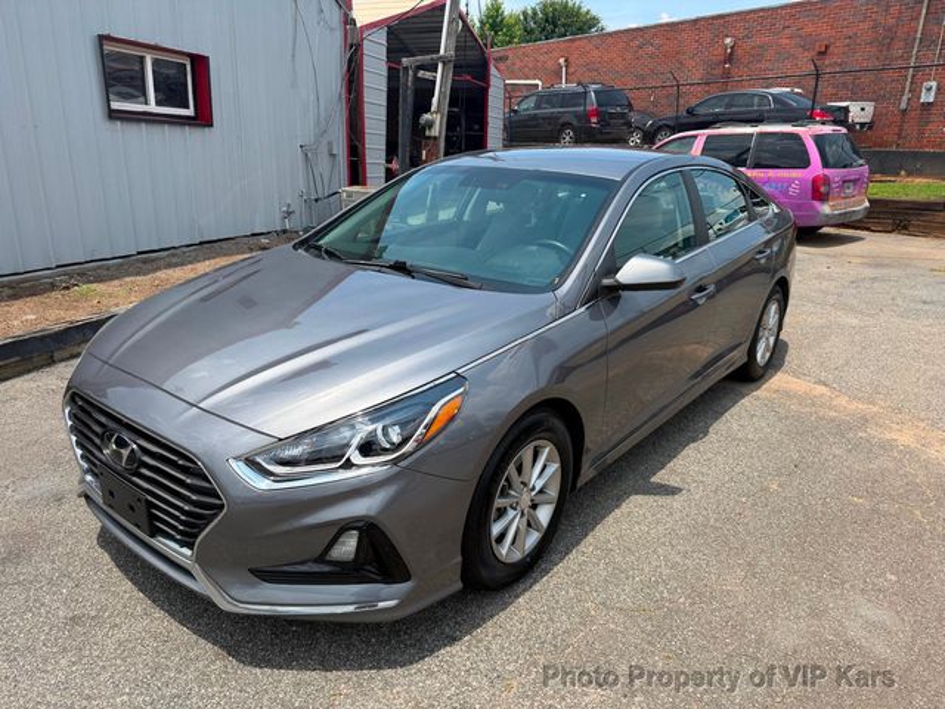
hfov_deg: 71.6
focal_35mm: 24
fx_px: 655
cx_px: 472
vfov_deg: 56.8
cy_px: 354
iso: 100
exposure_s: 1/3953
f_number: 1.78
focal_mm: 6.76
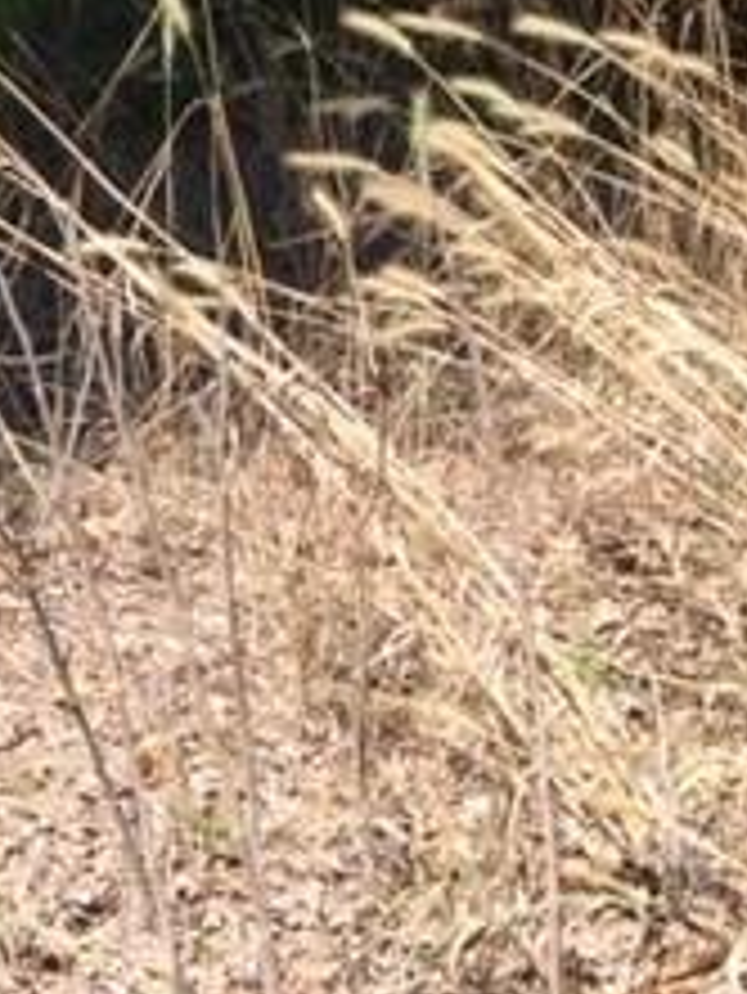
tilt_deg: -17.5
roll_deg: -0.5
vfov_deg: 22.5
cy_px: 27
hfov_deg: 15.8
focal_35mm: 84
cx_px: -454
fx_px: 2415
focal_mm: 4.15
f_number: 2.2
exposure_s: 1/659
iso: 32
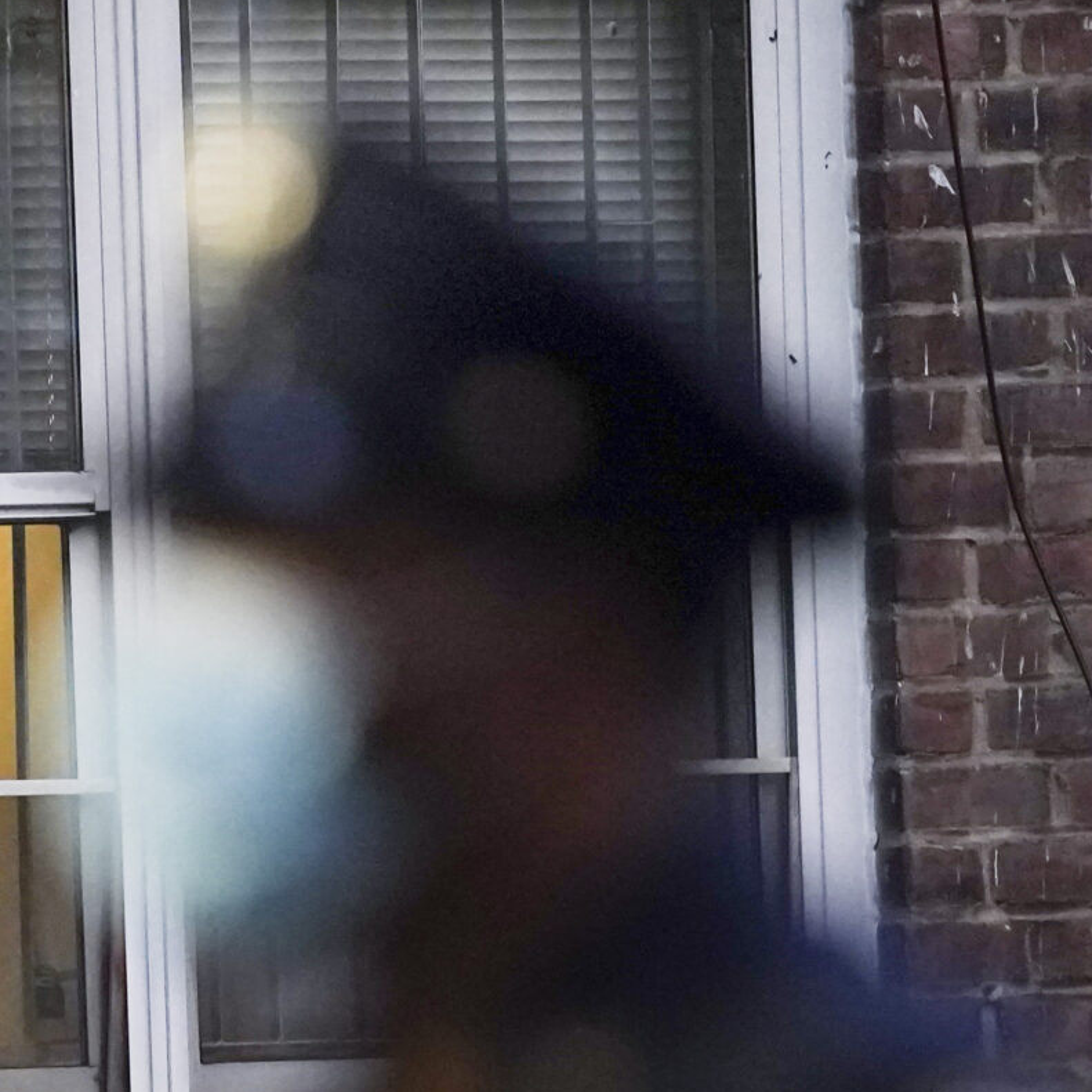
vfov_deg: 1.7
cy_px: 852
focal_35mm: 1042
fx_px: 37189
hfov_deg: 1.7
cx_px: 99
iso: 6400
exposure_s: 1/400
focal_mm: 379
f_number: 5.6
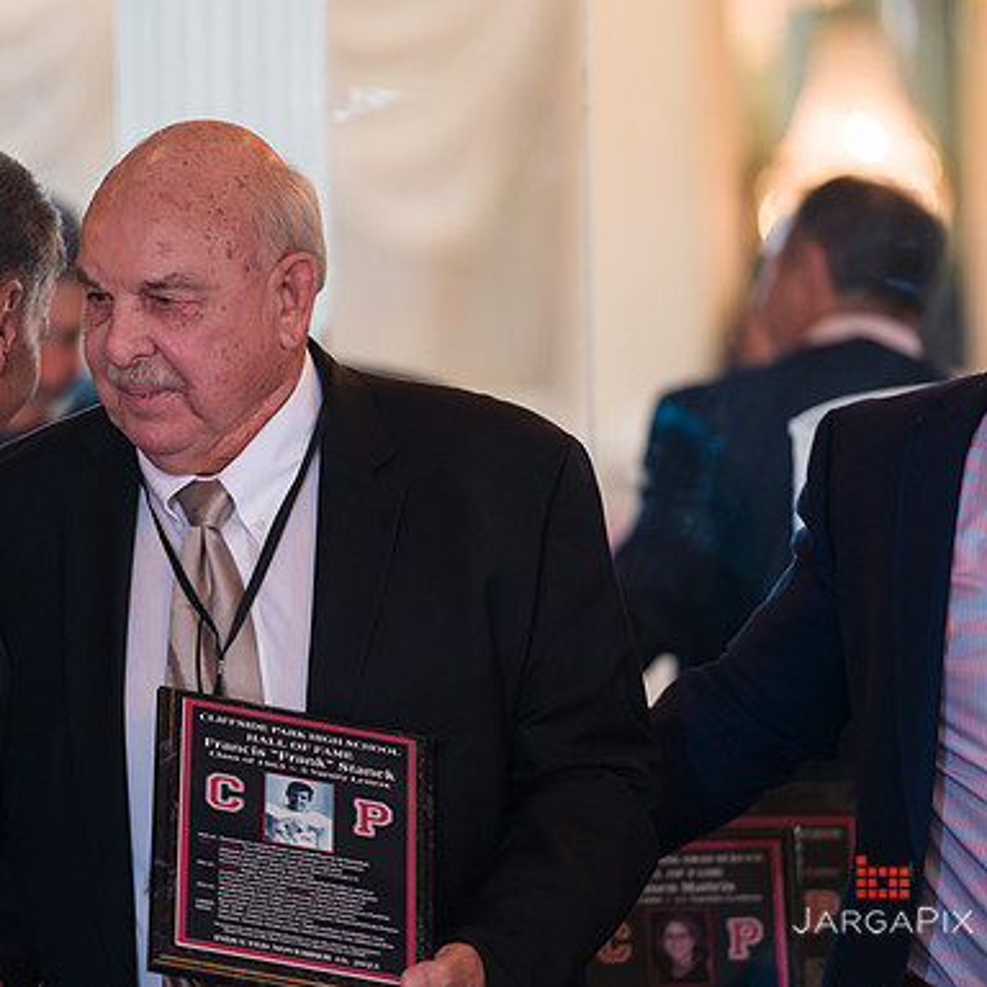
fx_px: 8323
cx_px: 294
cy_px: 494
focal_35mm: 258
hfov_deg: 6.8
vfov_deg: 6.8
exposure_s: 1/200
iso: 1000
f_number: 3.2
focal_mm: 200
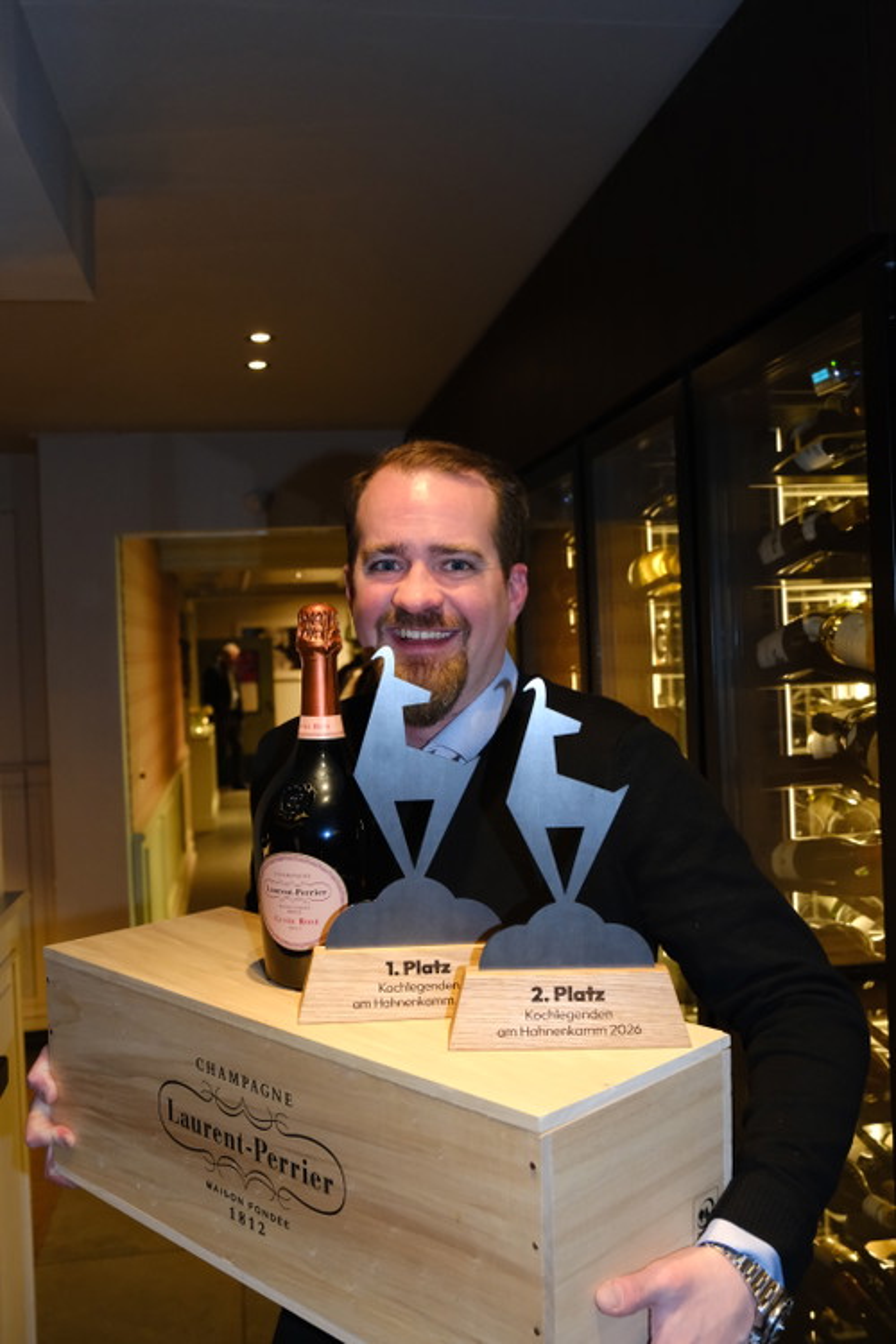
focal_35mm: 35
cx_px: 448
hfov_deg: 37.9
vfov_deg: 54.4
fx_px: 1307
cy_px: 672
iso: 3200
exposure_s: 1/60
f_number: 4
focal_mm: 23.4
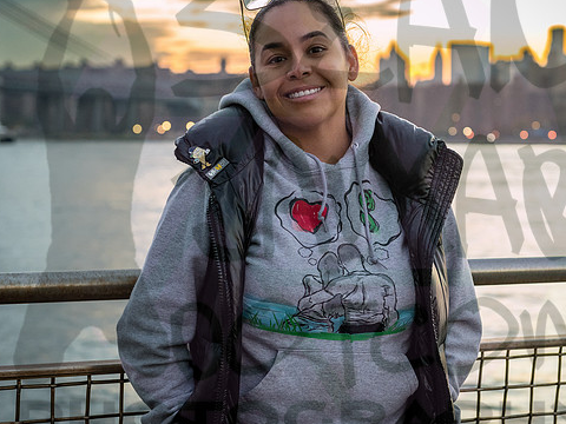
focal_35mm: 90
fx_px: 1472
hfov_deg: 21.8
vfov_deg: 16.4
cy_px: 172
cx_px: 328
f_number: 4
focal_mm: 62
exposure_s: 1/250
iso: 2000
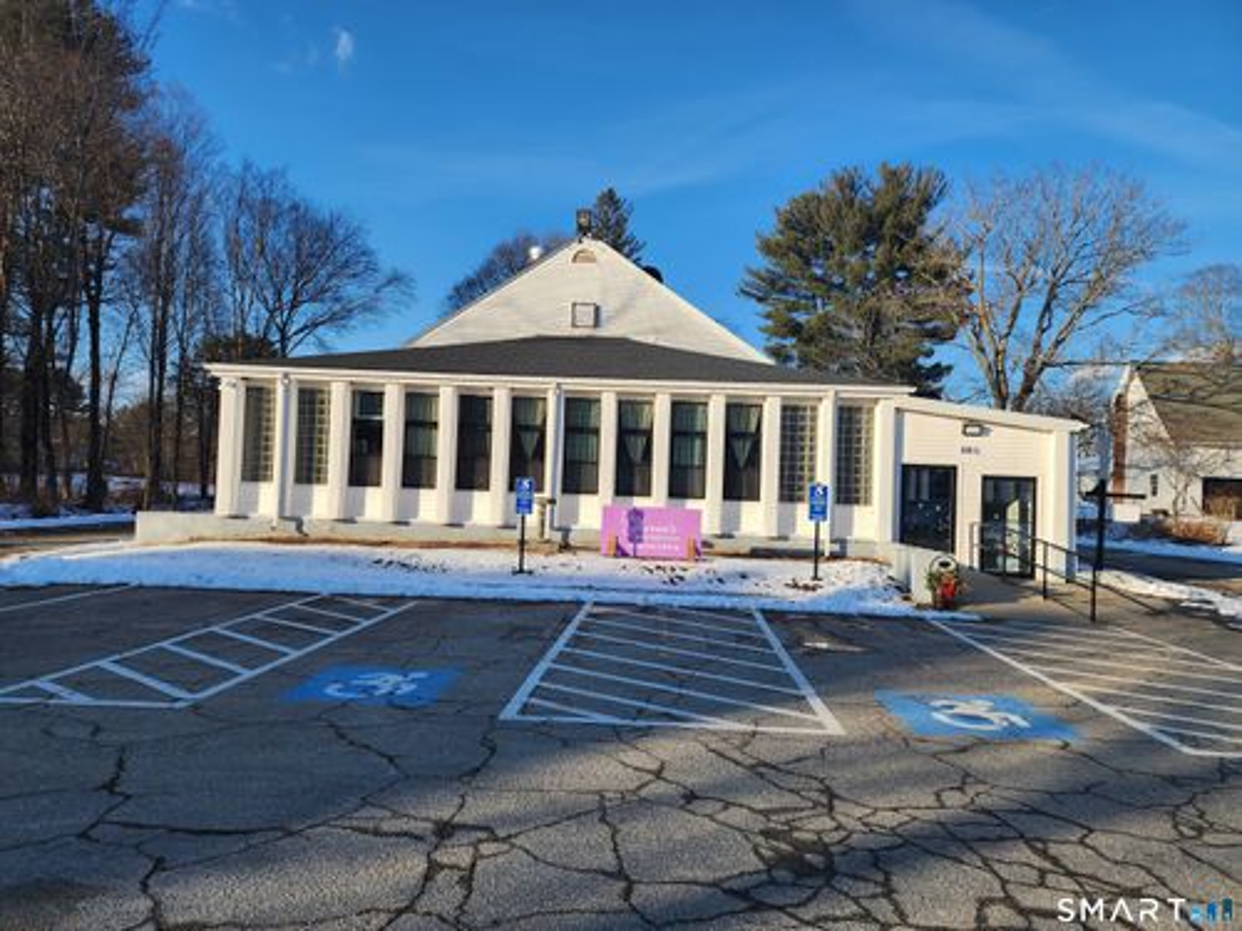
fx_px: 825
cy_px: 466
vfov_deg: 58.9
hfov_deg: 73.9
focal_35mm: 23
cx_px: 621
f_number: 1.8
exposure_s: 1/717
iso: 12
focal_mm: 6.4
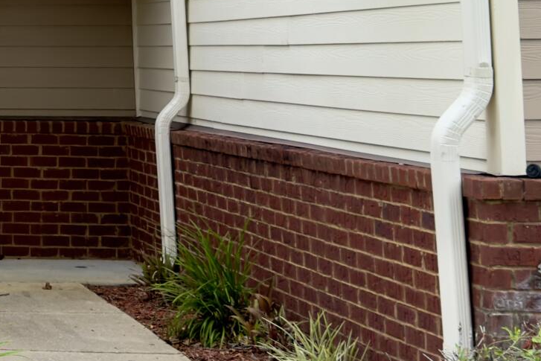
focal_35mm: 103
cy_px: -65
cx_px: -307
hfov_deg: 17.5
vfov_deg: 13.0
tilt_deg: +5.4
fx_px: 1548
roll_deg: +0.5
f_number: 1.78
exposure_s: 1/1323
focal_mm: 6.76
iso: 100
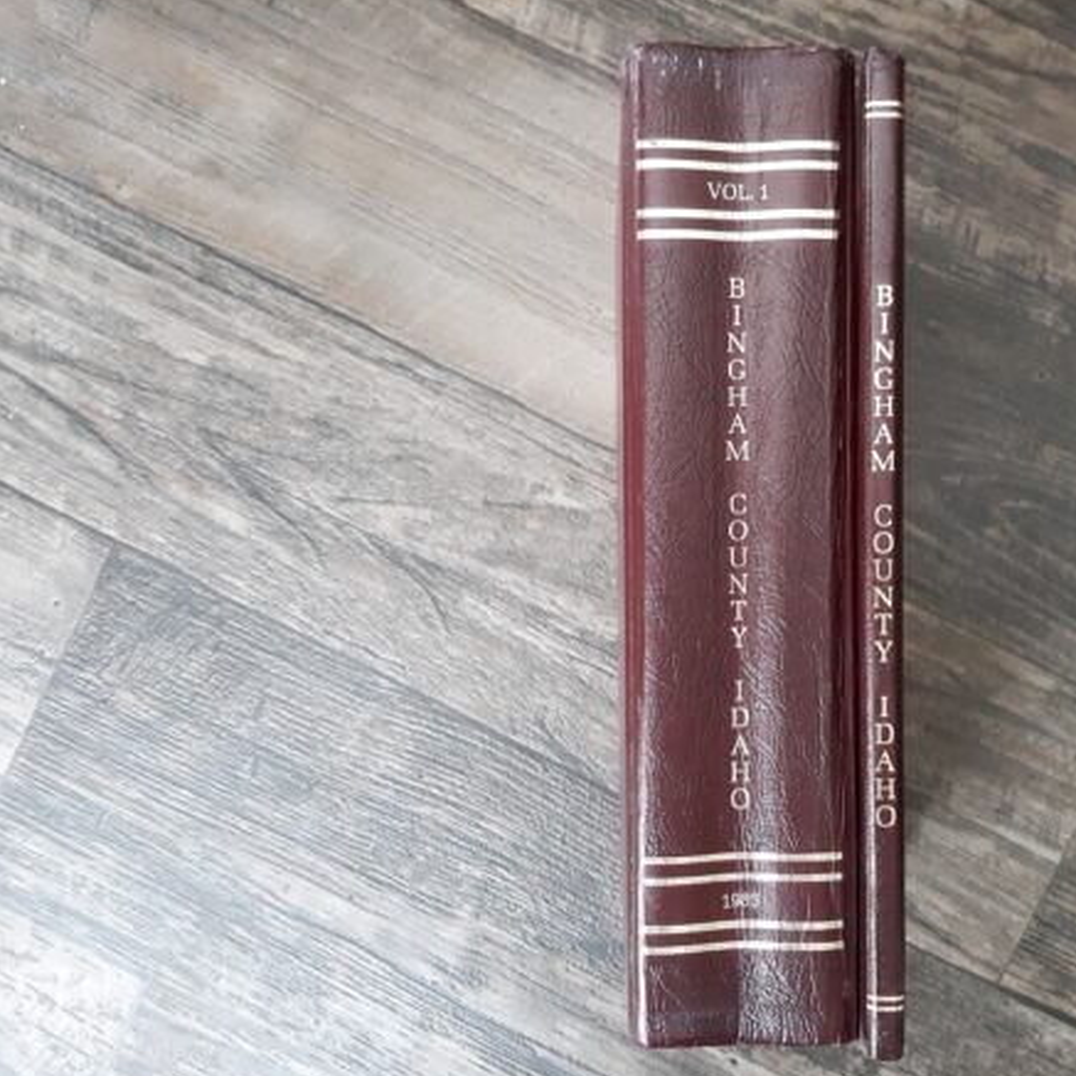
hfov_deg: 47.8
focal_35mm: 34
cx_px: 694
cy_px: 542
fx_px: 1196
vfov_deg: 48.5
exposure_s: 1/24
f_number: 1.7
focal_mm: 3.7
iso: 320
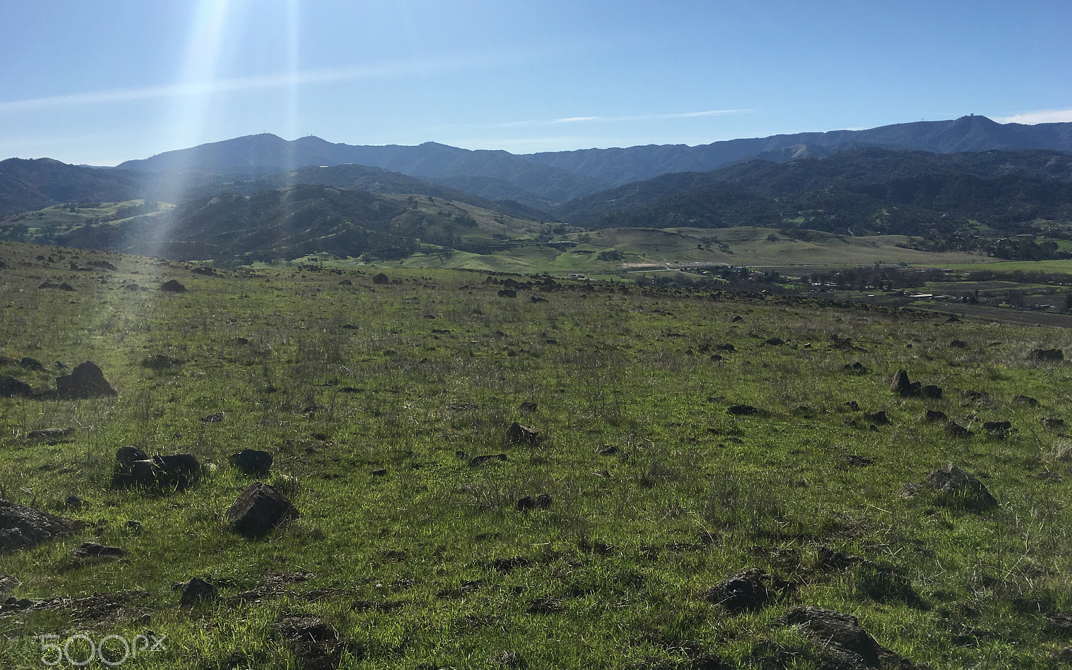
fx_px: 906
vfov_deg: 40.6
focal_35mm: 31
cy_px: 334
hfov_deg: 61.2
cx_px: 539
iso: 25
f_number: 2.2
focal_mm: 4.15
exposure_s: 1/2959
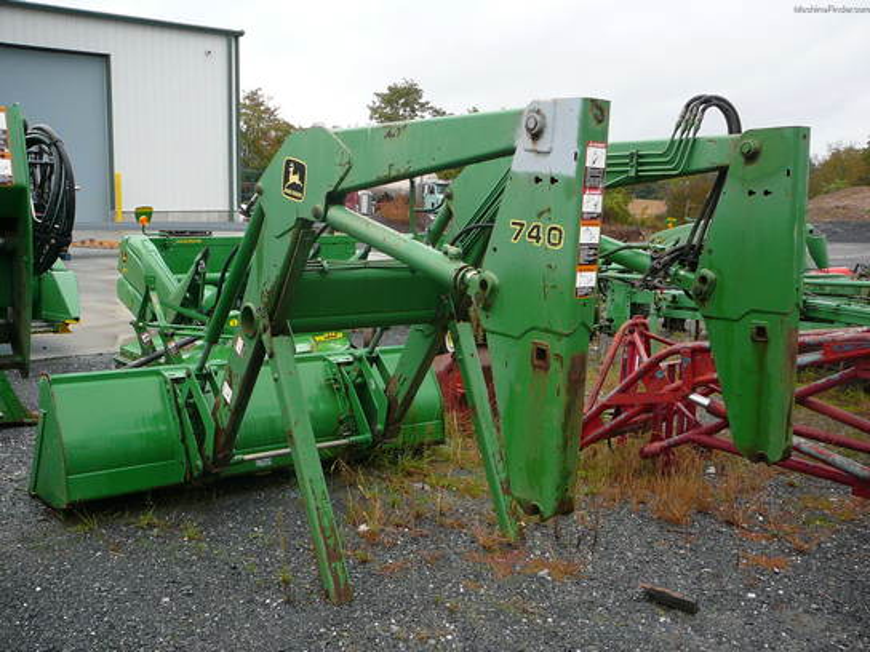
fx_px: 880
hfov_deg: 52.6
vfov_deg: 40.7
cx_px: 435
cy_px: 326
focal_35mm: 35
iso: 80
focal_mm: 5.2
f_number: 2.8
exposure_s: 1/250
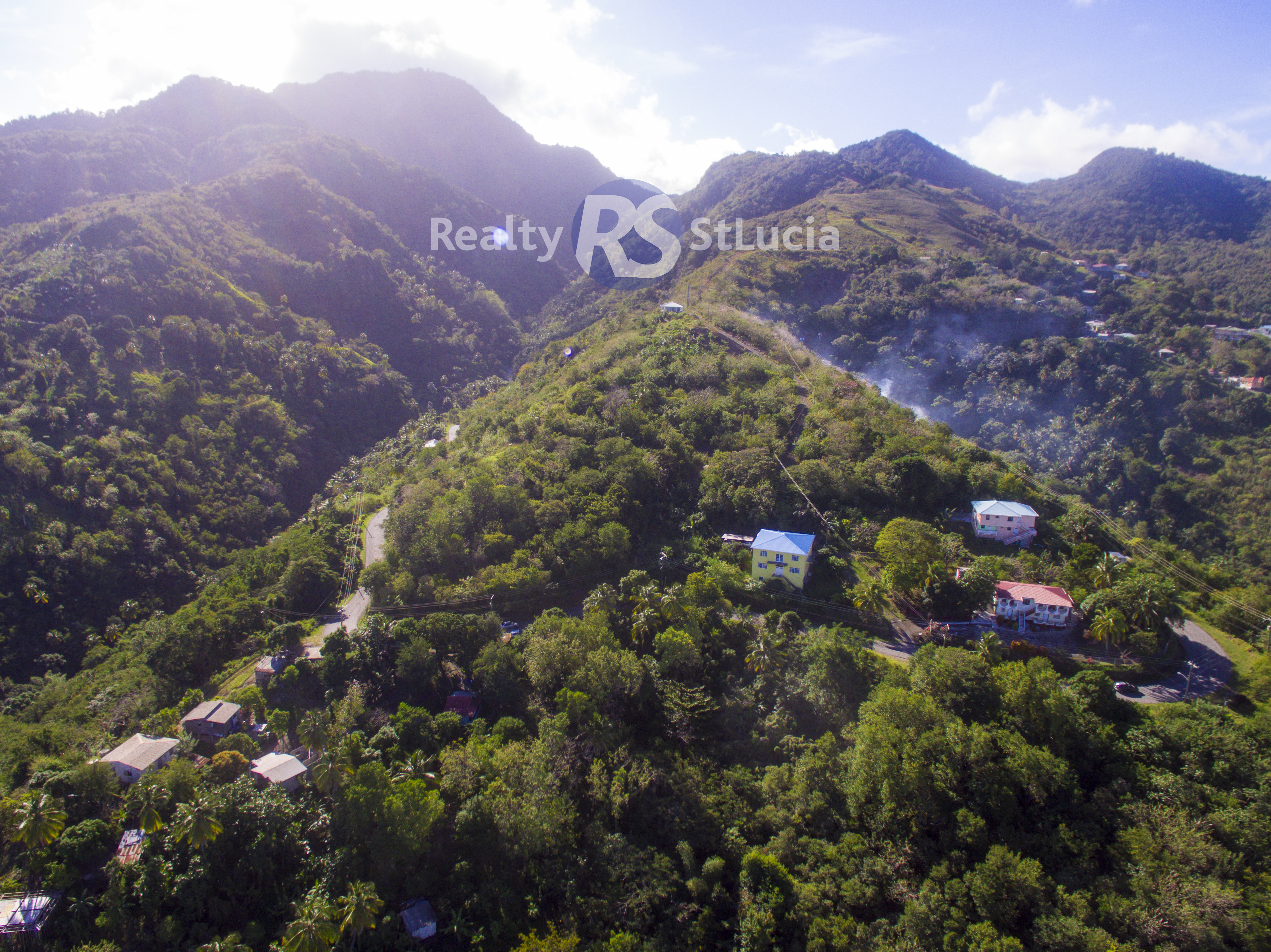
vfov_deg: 65.9
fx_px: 734
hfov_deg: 81.8
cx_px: 636
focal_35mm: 20
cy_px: 476
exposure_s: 1/800
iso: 100
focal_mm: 3.61
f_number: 2.8
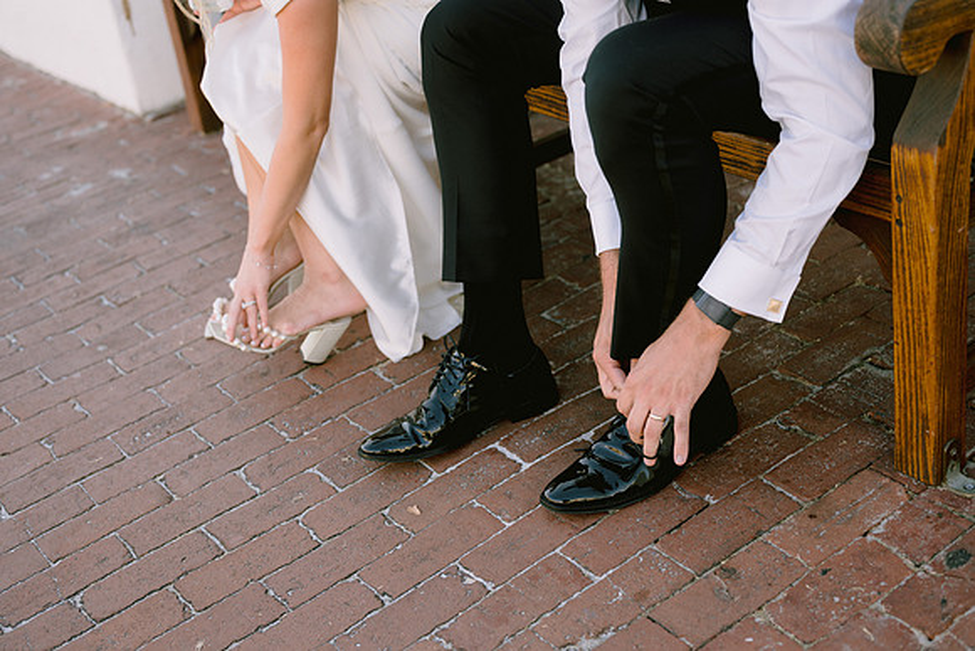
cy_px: 326
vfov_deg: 27.0
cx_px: 488
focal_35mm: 50
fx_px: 1354
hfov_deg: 39.6
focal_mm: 50
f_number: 2.8
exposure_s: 1/400
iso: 200
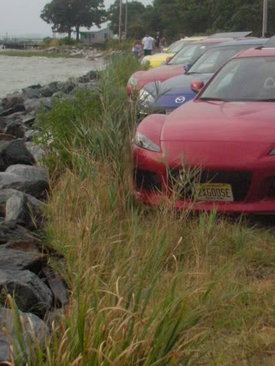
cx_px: 176
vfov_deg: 20.1
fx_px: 1027
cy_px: 116
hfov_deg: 15.2
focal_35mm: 97
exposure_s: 1/131
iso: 400
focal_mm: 8.8
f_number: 10.5
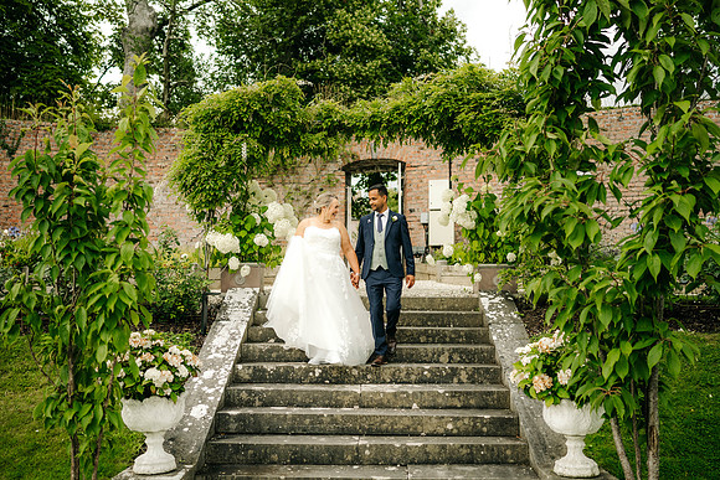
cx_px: 360
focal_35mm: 36
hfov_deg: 52.8
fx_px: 726
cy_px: 240
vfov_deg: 36.6
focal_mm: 35
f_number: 2
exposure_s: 1/1600
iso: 100
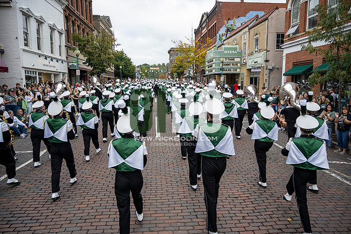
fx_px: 234
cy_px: 117
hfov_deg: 73.7
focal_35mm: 24
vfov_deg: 53.2
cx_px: 176
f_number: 4
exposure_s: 1/1600
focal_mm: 24
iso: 800
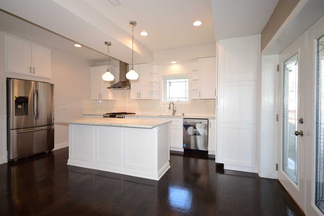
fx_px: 162
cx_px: 162
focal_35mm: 18
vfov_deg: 67.4
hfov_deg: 90.0
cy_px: 108
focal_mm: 12
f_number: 6.3
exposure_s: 1/60
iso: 500
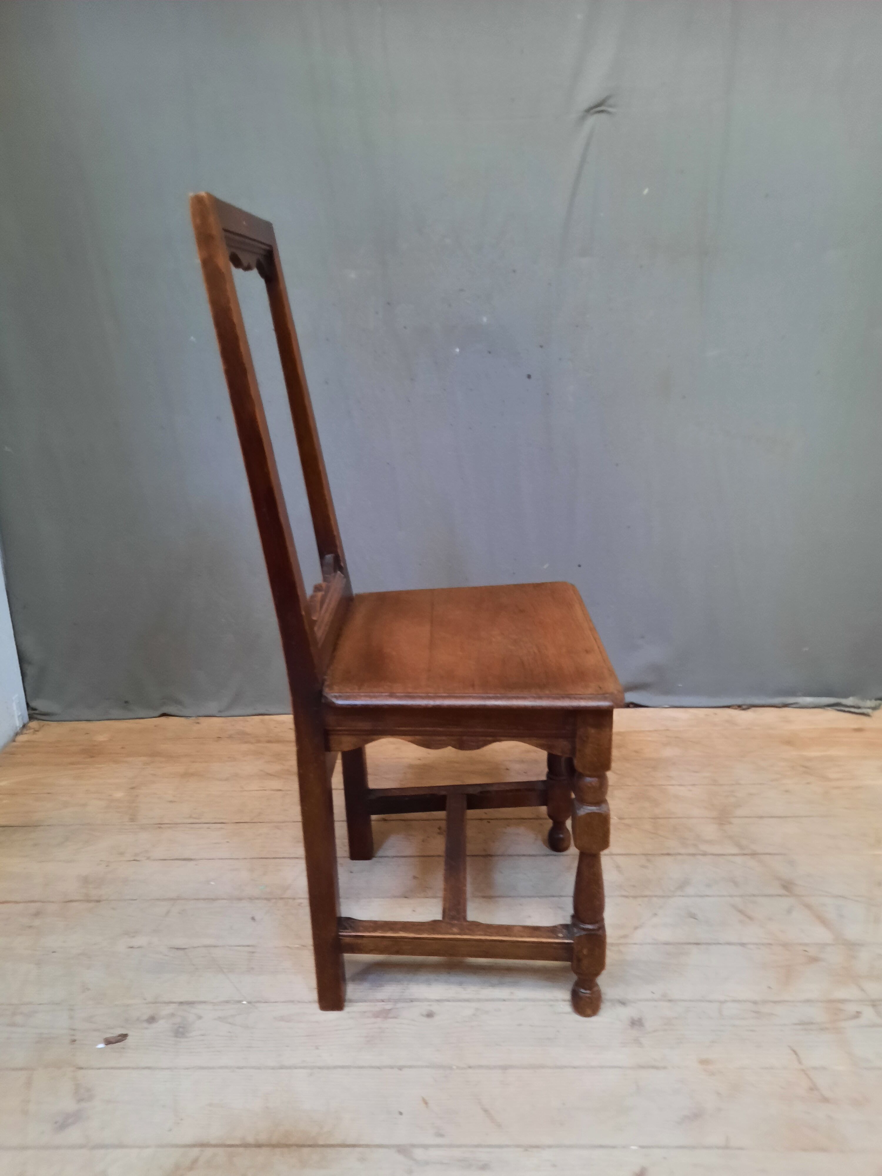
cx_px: 441
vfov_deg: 69.4
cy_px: 588
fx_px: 849
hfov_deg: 54.9
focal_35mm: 25
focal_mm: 4.6
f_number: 2
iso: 400
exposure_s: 1/25
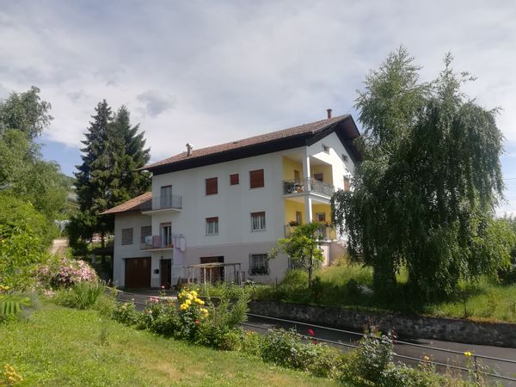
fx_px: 402
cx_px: 258
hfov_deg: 65.3
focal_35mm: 27
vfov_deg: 51.4
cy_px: 194
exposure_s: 1/1172
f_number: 2.2
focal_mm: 3.83
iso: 50
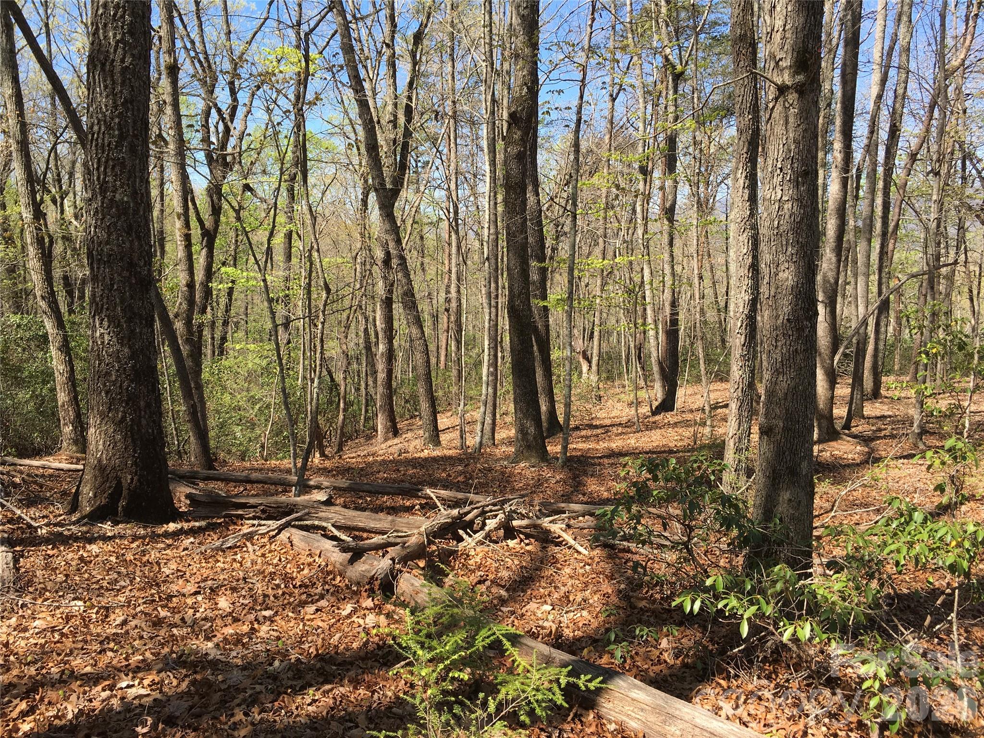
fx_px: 824
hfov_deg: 61.7
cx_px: 492
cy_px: 369
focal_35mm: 29
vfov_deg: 48.2
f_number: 2.2
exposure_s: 1/610
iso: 25
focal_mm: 4.15
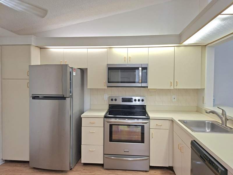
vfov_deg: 58.9
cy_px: 88
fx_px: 155
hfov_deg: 73.9
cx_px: 116
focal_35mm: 23
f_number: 1.8
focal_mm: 5.54
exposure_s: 1/120
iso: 80
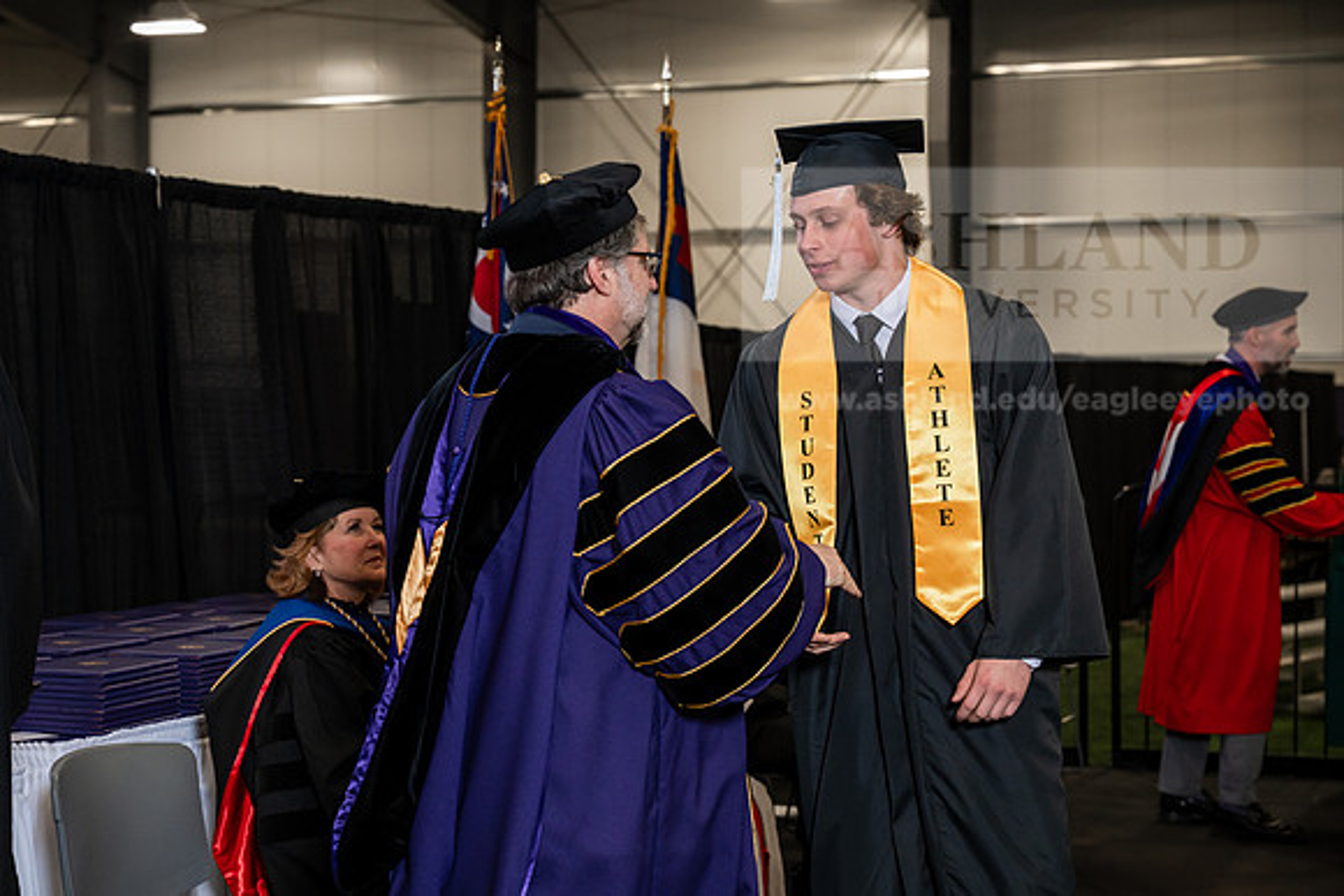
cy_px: 448
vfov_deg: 19.5
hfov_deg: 28.8
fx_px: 2614
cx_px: 672
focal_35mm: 70
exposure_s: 1/200
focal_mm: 70
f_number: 5
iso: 1250
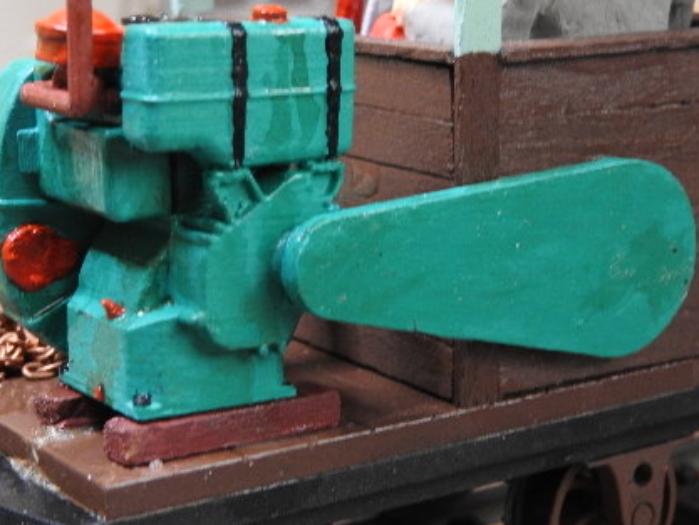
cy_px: 250
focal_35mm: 92
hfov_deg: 21.3
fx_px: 1858
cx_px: 302
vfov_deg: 16.1
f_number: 4.2
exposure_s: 1/13
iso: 400
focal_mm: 10.7
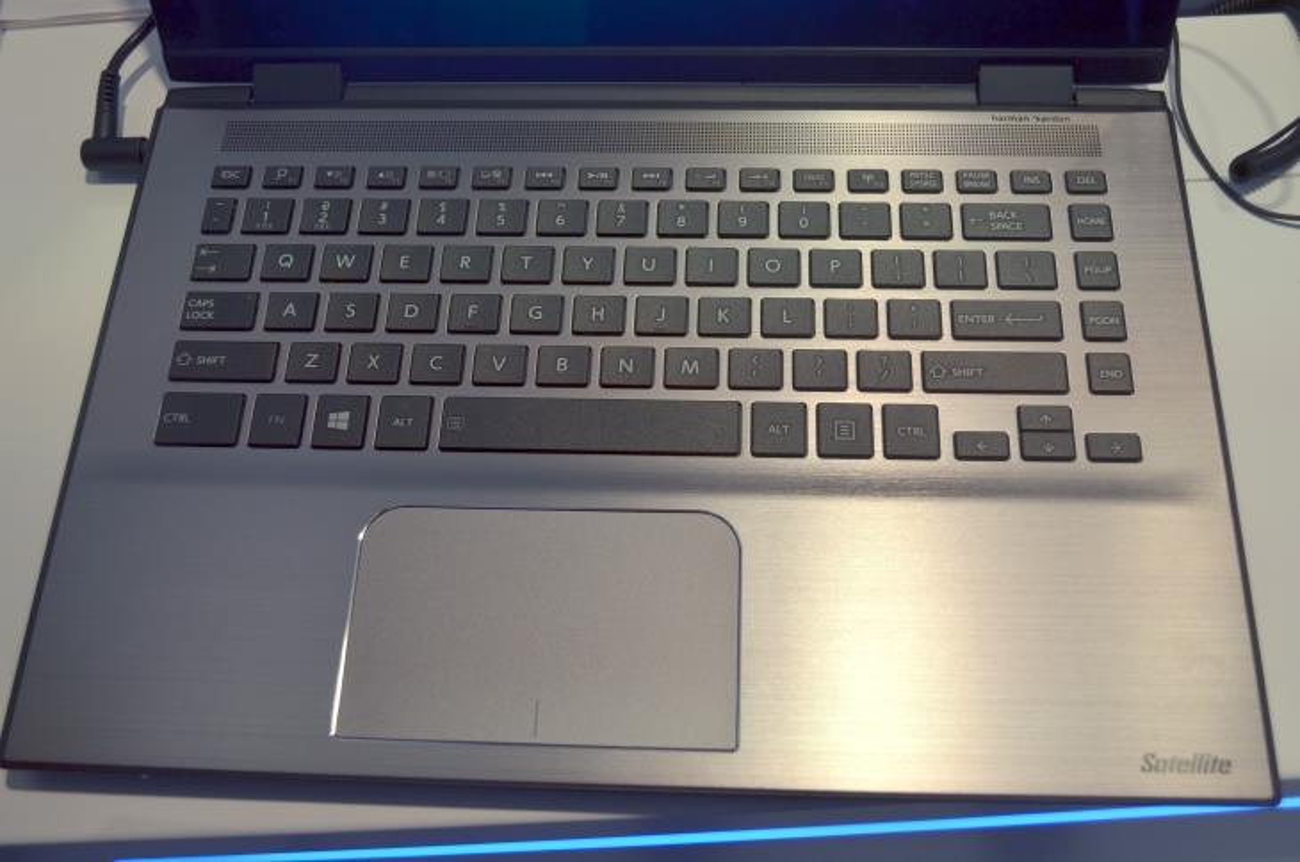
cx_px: 650
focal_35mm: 36
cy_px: 431
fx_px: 1298
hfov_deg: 53.2
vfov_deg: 36.7
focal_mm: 24
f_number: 5
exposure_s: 1/100
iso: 400
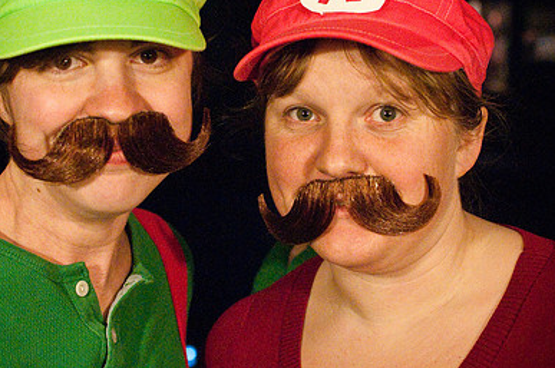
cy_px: 132
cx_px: 227
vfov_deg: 17.3
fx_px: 1213
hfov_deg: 25.7
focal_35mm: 79
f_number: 2.8
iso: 3200
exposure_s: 1/125
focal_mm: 35
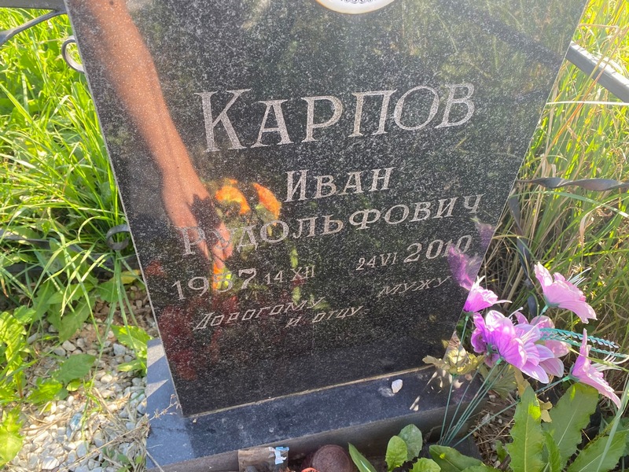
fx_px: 472
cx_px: 314
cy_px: 236
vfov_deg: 53.1
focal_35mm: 26
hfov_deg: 67.3
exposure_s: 1/122
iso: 32
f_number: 1.8
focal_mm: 4.25
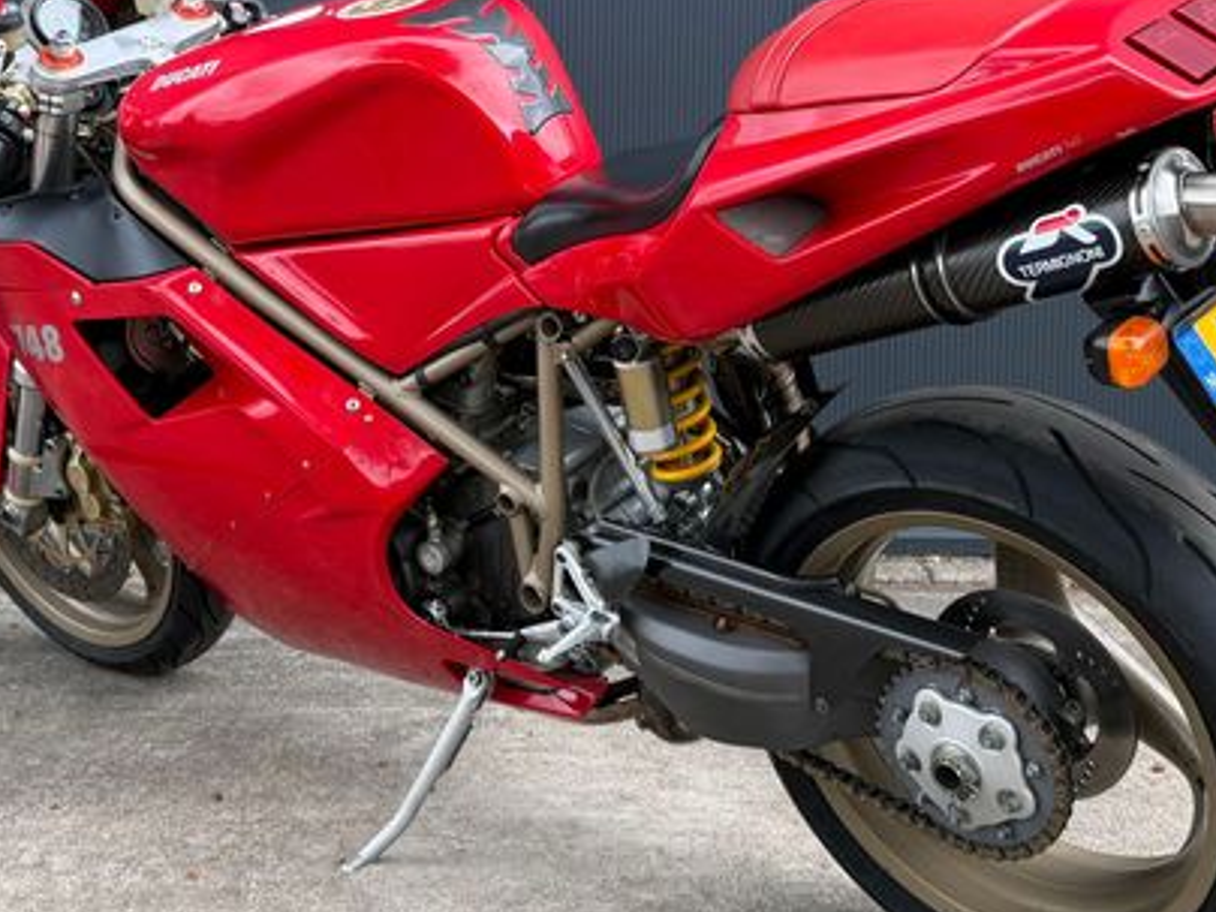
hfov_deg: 48.9
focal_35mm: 38
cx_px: 572
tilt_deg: -6.6
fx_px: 1335
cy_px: 349
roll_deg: -0.6
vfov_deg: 37.5
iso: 64
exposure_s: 1/121
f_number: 1.78
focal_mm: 6.76
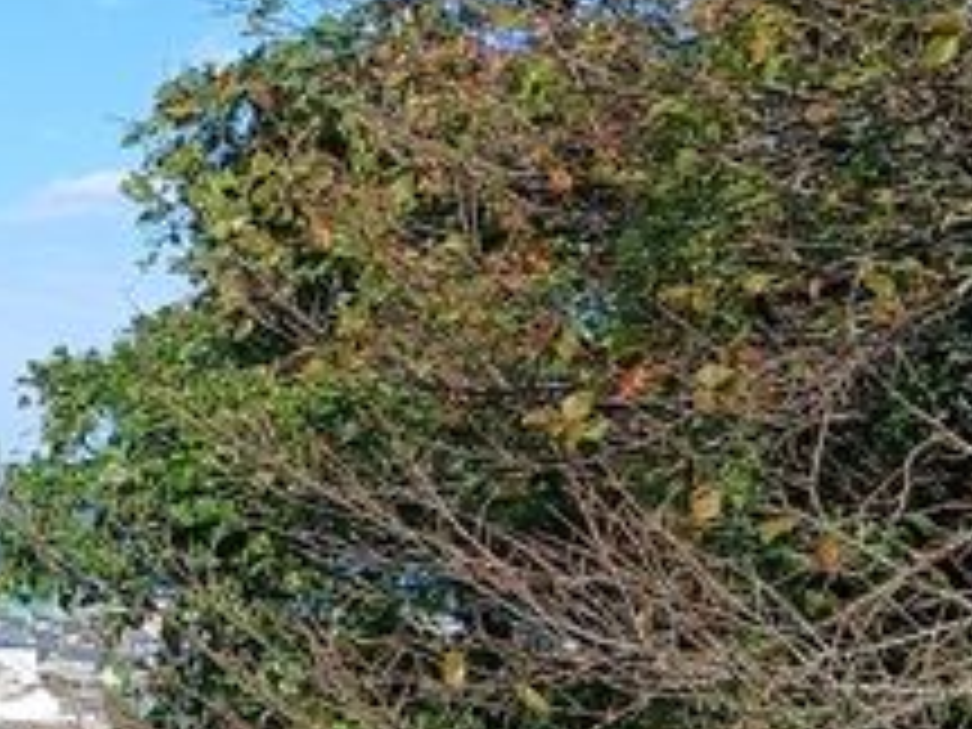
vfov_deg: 14.9
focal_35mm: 98
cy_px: 79
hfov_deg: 17.9
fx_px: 2752
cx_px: -497
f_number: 1.8
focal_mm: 3.86
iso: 20
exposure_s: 1/452
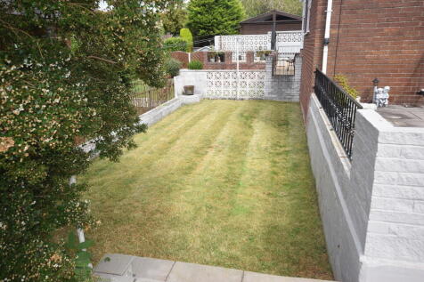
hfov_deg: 67.4
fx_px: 318
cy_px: 141
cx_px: 212
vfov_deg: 47.9
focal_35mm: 27
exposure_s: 1/160
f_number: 6.3
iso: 100
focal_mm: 18
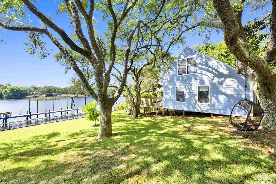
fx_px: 115
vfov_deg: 77.3
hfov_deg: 100.4
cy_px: 92
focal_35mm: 15
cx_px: 138
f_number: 11
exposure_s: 1/100
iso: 400
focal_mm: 15
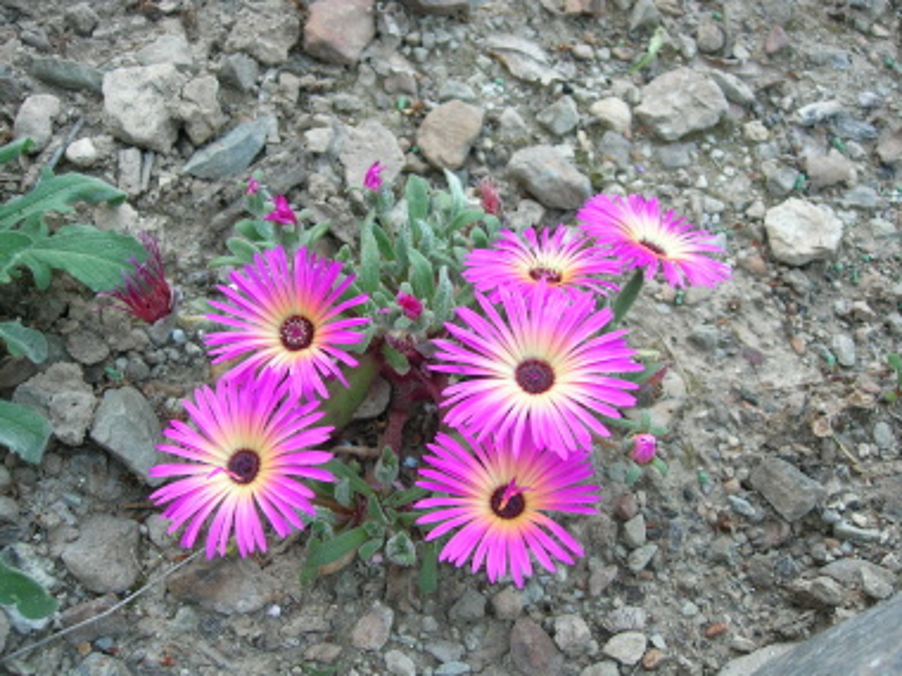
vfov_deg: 36.0
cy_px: 339
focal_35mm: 40
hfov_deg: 46.8
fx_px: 1042
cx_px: 472
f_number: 2.8
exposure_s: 1/43.5
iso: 64
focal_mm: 7.8
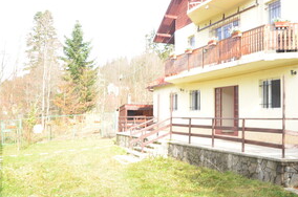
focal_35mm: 38
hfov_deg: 50.5
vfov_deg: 34.9
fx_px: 314
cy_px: 100
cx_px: 175
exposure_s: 1/1250
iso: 400
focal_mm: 18
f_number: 5.6
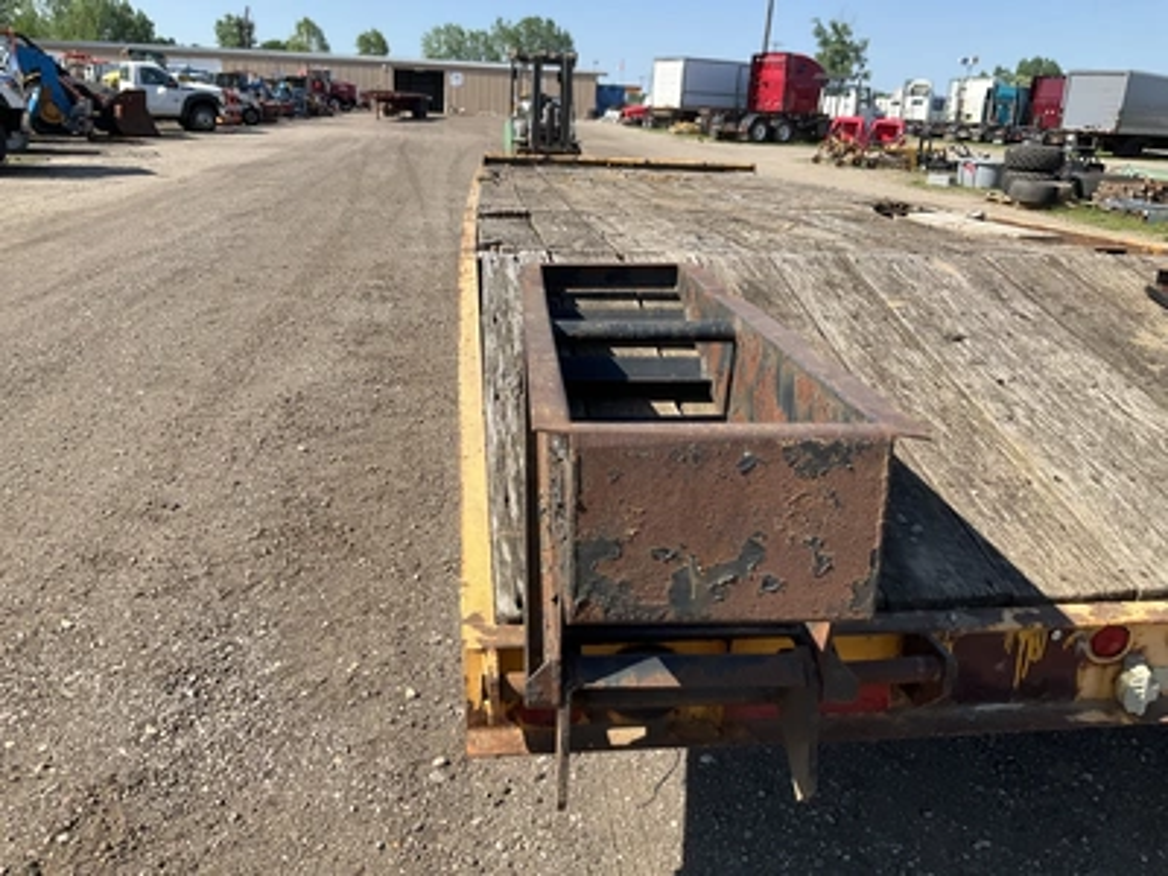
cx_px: 584
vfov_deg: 48.2
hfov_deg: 61.7
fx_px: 979
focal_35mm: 29
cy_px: 438
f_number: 1.8
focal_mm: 3
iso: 25
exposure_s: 1/1279
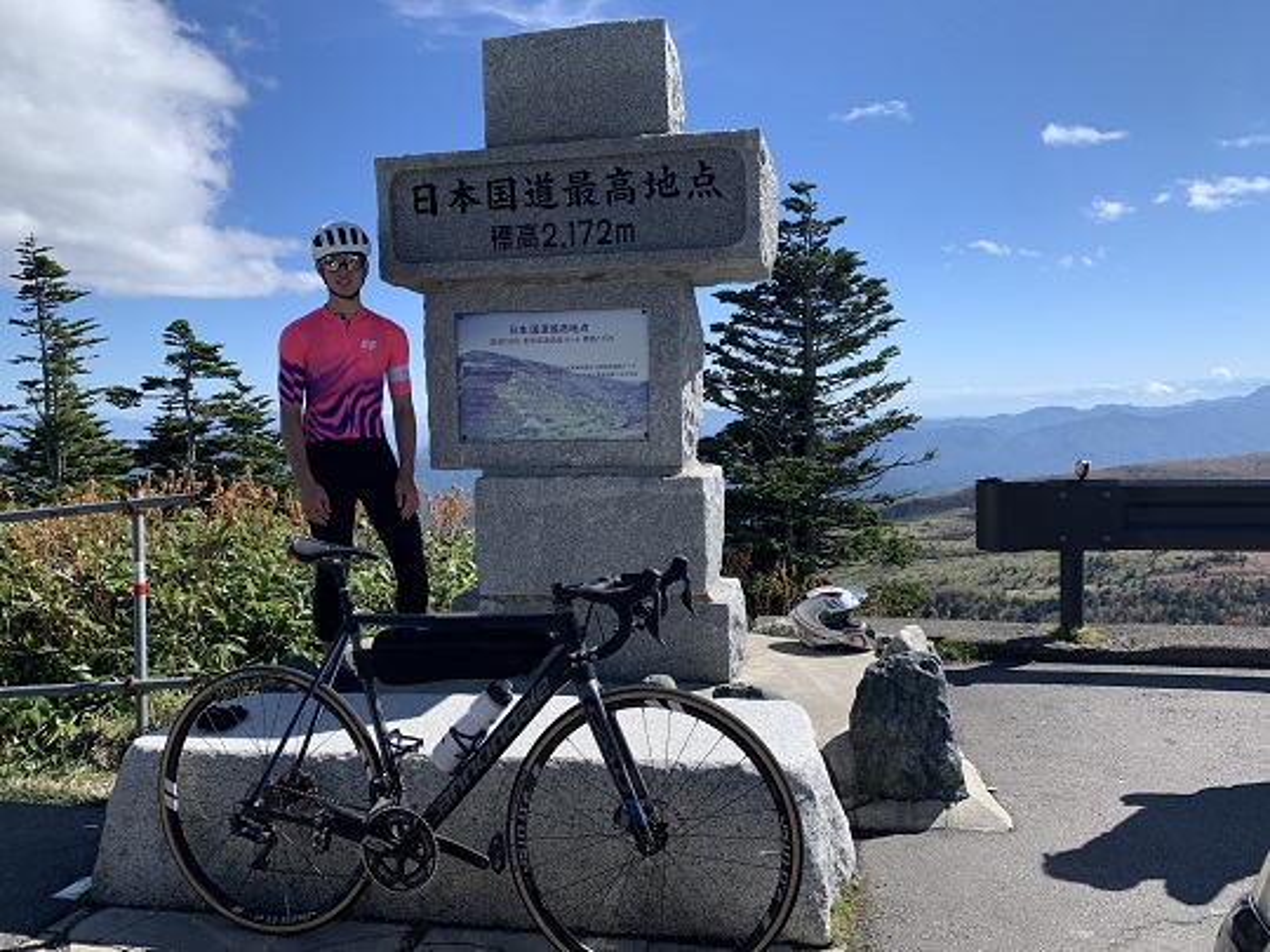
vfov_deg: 53.1
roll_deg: +2.4
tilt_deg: -5.2
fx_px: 954
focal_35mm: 26
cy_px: 476
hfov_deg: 67.3
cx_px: 635
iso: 25
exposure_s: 1/2114
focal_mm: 4.25
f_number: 1.8
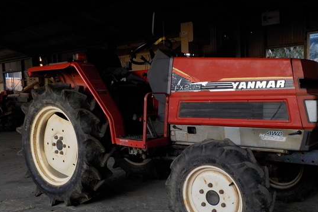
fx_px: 327
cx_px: 185
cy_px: 125
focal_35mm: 37
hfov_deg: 51.7
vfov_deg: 35.8
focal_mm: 4.1
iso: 125
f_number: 3.3
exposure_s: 1/80
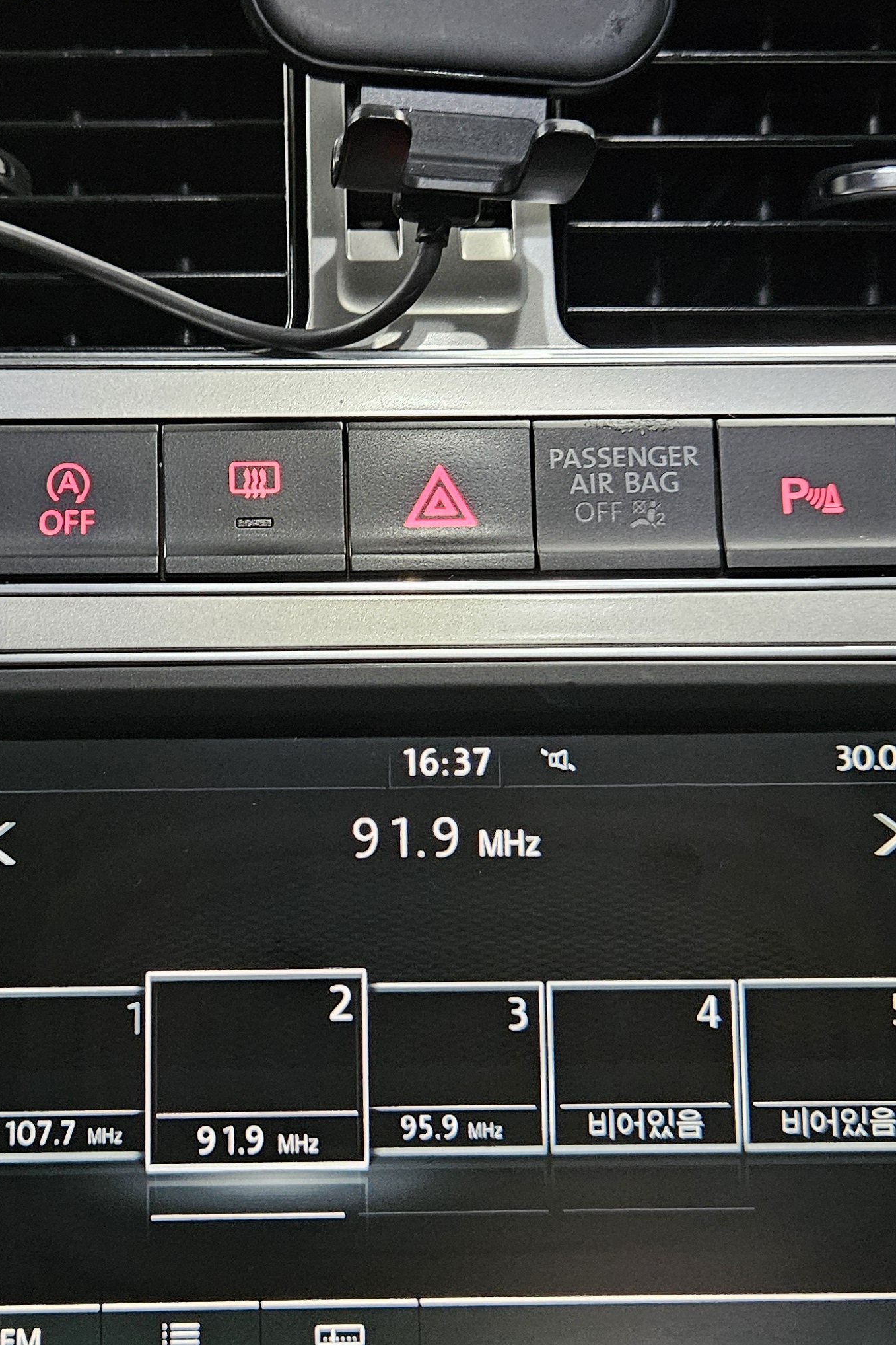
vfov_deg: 41.9
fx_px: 1755
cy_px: 668
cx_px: 329
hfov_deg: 28.5
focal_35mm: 47
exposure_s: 1/27
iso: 640
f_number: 1.8
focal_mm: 5.4
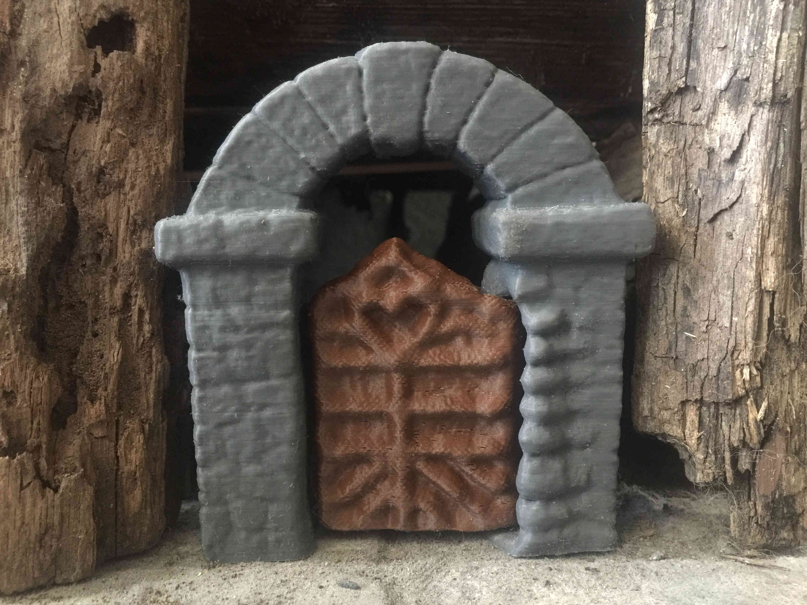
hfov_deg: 61.7
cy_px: 302
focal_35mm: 29
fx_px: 676
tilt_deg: -5.5
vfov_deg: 48.2
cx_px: 404
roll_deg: -1.9
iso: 160
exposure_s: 1/4
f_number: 2.2
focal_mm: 4.15
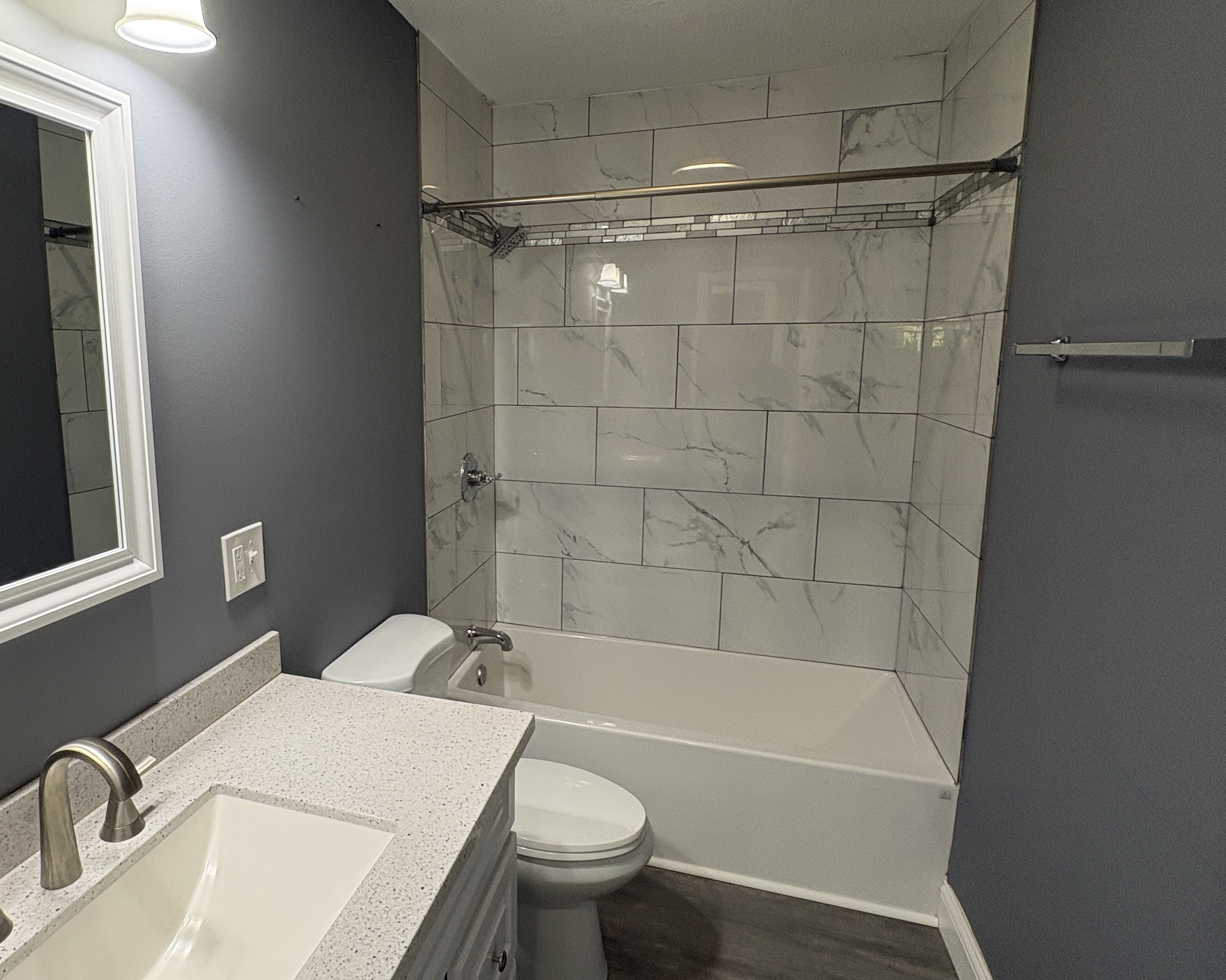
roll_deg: +0.8
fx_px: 762
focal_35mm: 21
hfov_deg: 76.3
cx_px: 463
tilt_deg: -9.5
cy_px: 469
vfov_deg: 65.5
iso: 200
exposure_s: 1/60
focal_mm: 2.22
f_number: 2.2
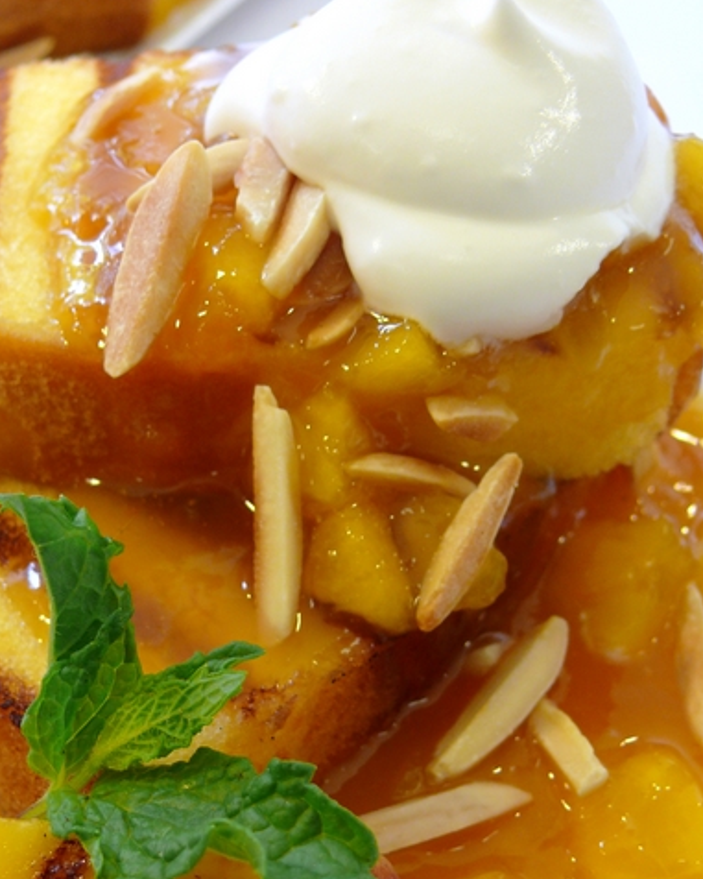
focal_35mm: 55
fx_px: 1430
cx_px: 300
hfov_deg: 27.6
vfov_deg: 33.7
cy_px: 607
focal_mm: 7.4
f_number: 2.8
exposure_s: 1/50
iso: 100
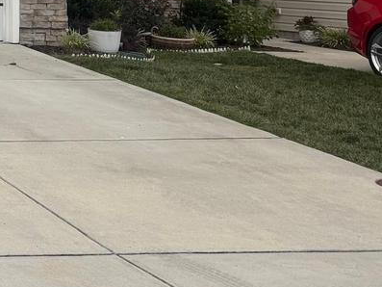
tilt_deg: +3.0
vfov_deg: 16.0
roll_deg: +0.0
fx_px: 960
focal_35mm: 87
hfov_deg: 17.9
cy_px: -103
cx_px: -309
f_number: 1.78
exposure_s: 1/4405
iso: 80
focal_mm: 6.76
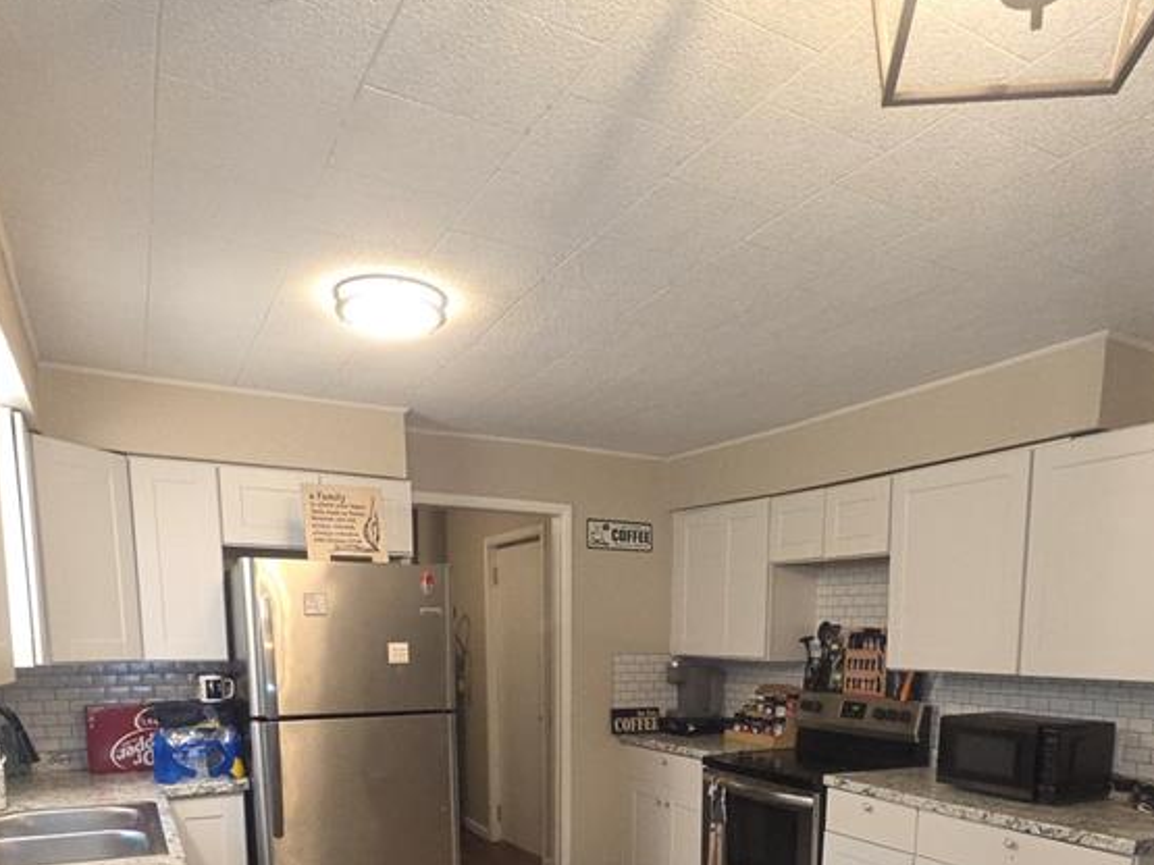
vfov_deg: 50.2
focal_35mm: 24
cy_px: 784
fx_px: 800
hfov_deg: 71.5
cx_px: 620
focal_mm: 2.2
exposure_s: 1/60
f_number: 2.2
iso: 320
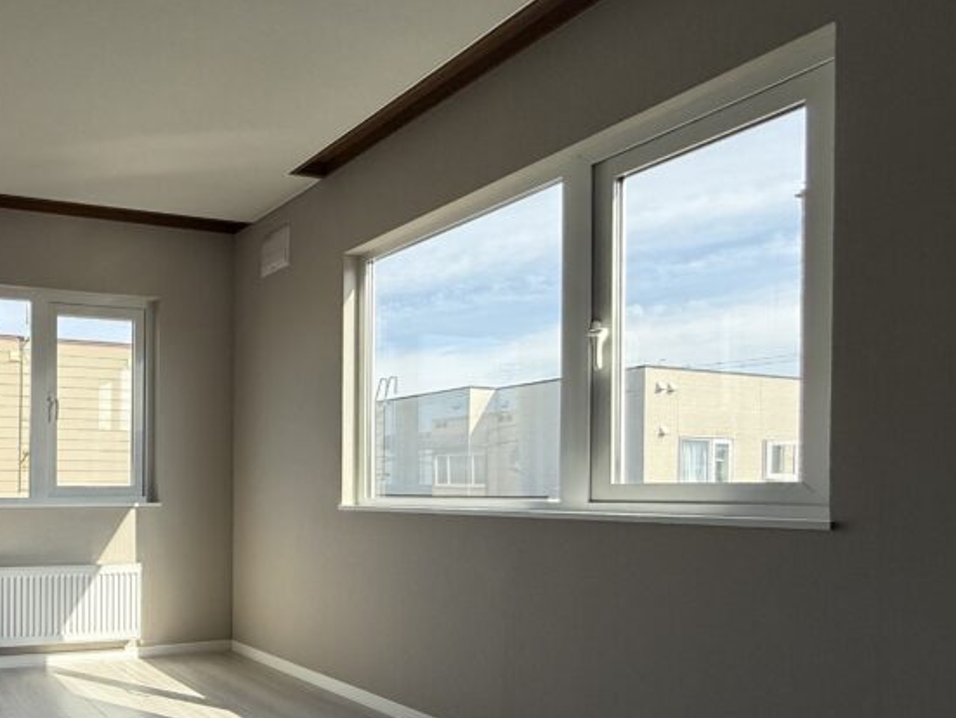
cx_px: 71
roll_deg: -0.3
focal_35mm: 26
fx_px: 719
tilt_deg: +0.2
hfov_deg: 56.6
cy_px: 498
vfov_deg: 51.8
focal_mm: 2.22
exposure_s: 1/799
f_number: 2.2
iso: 50
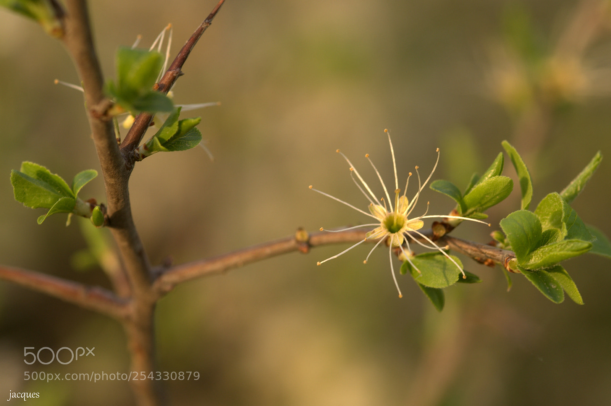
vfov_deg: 8.7
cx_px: 306
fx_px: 2670
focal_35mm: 158
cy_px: 203
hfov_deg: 13.1
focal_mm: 105
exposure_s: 1/100
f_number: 5
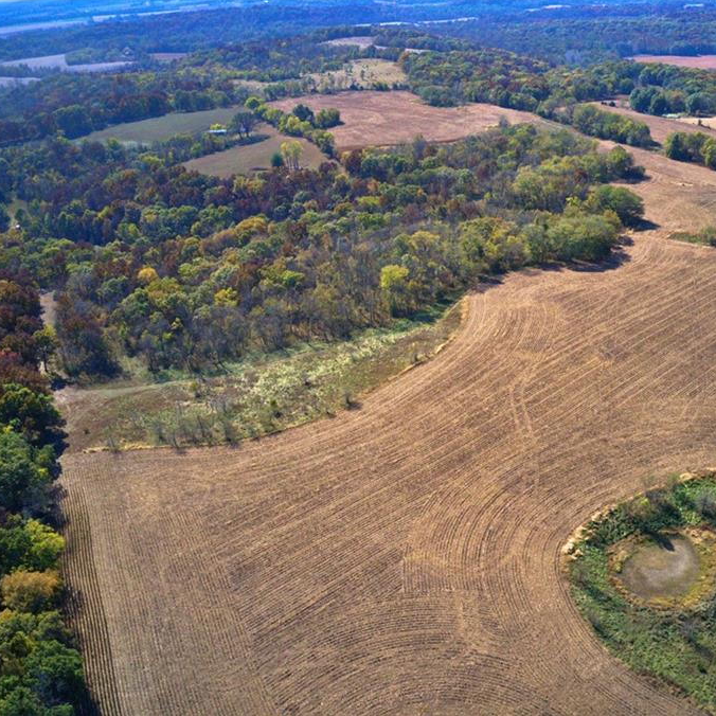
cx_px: 481
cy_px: 357
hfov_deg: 45.3
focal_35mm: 36
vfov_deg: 46.0
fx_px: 842
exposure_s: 1/100
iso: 100
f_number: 6.3
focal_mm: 10.26
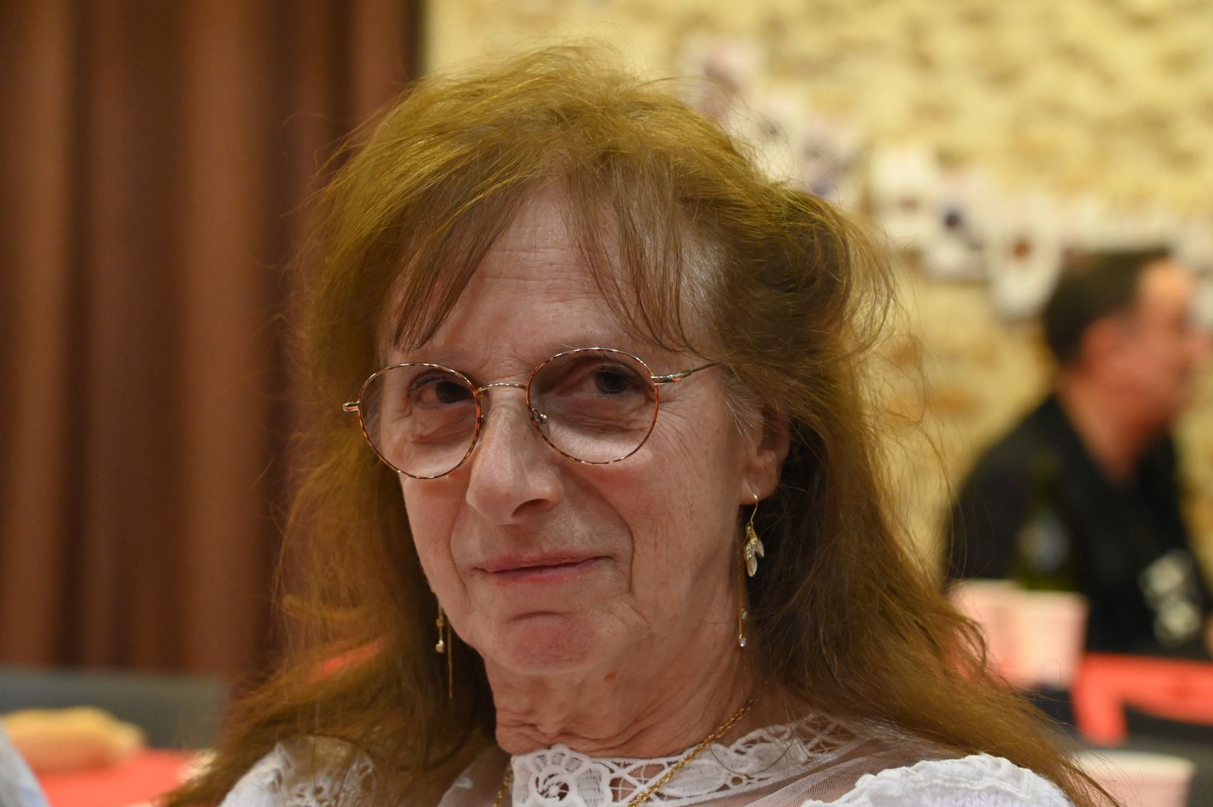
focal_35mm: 120
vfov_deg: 11.4
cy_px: 404
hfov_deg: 17.1
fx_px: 4041
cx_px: 606
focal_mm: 120
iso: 10000
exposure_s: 1/125
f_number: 7.1
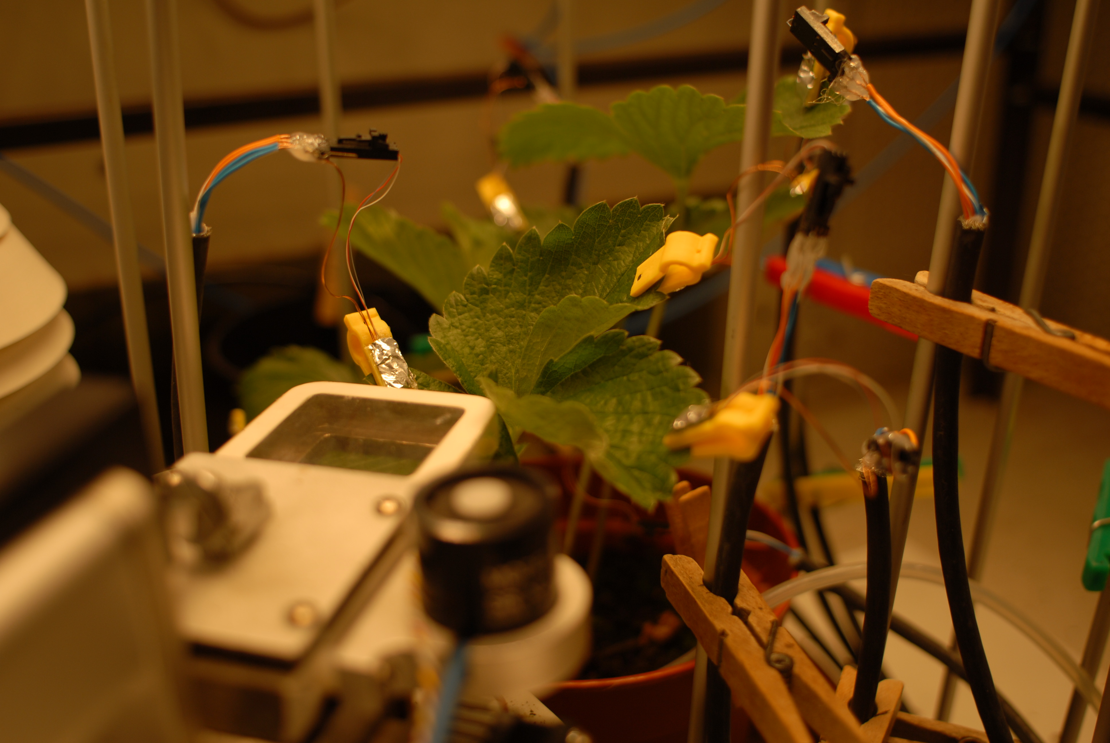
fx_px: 1111
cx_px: 555
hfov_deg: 53.1
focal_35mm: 36
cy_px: 372
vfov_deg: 37.0
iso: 100
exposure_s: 1/2000
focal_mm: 24
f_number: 2.8
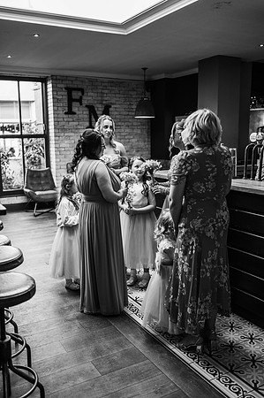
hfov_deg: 37.8
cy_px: 199
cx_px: 132
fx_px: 386
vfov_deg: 54.5
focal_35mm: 35
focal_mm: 35
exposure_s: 1/200
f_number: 1.8
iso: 500
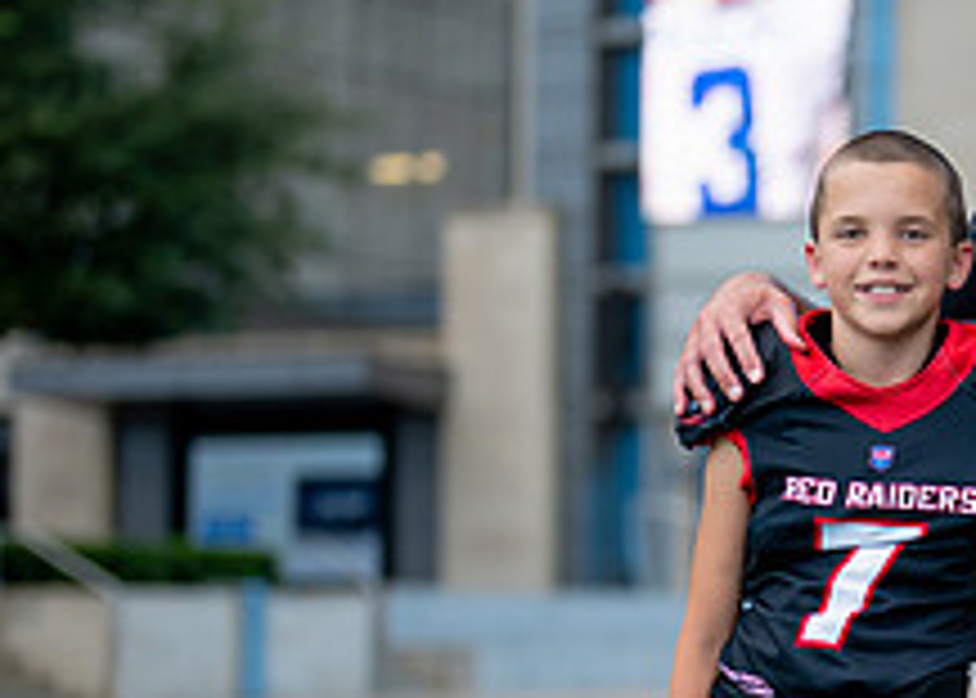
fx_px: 4435
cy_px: 602
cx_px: 1131
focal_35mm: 160
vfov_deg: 9.0
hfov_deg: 12.3
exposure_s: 1/1000
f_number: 1.2
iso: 100
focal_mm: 50
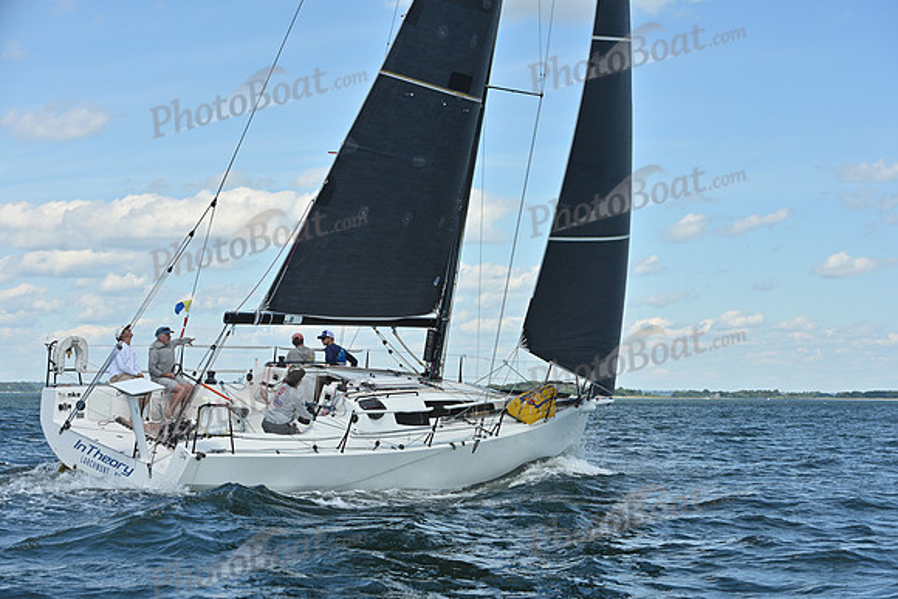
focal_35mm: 70
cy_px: 300
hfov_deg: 28.8
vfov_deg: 19.5
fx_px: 1746
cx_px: 449
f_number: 8
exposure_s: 1/1250
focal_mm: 70
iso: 250
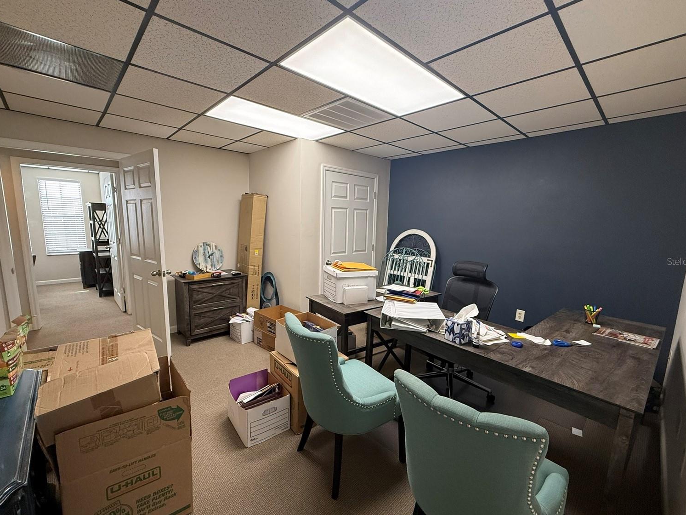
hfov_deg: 98.2
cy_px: 261
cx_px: 343
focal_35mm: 15
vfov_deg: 81.7
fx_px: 297
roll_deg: -0.7
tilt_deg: -7.1
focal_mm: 2.22
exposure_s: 1/120
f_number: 2.2
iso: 250
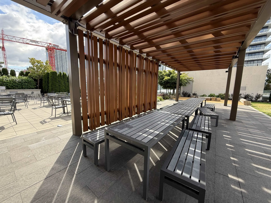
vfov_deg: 85.7
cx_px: 136
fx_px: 110
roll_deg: -2.4
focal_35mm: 14
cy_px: 102
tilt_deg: -7.2
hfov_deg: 102.1
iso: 50
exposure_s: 1/250
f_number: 2.2
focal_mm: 2.22
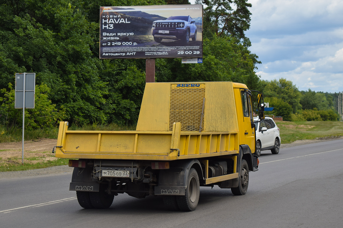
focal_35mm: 82
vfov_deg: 16.6
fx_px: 786
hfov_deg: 24.6
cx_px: 172
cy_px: 114
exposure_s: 1/800
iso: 200
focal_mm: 55
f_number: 6.3
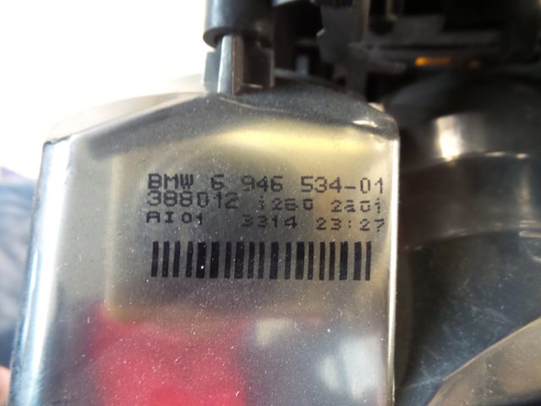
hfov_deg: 73.9
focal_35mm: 23
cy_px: 203
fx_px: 359
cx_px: 270
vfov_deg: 58.9
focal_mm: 4.1
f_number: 2.8
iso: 500
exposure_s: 1/30
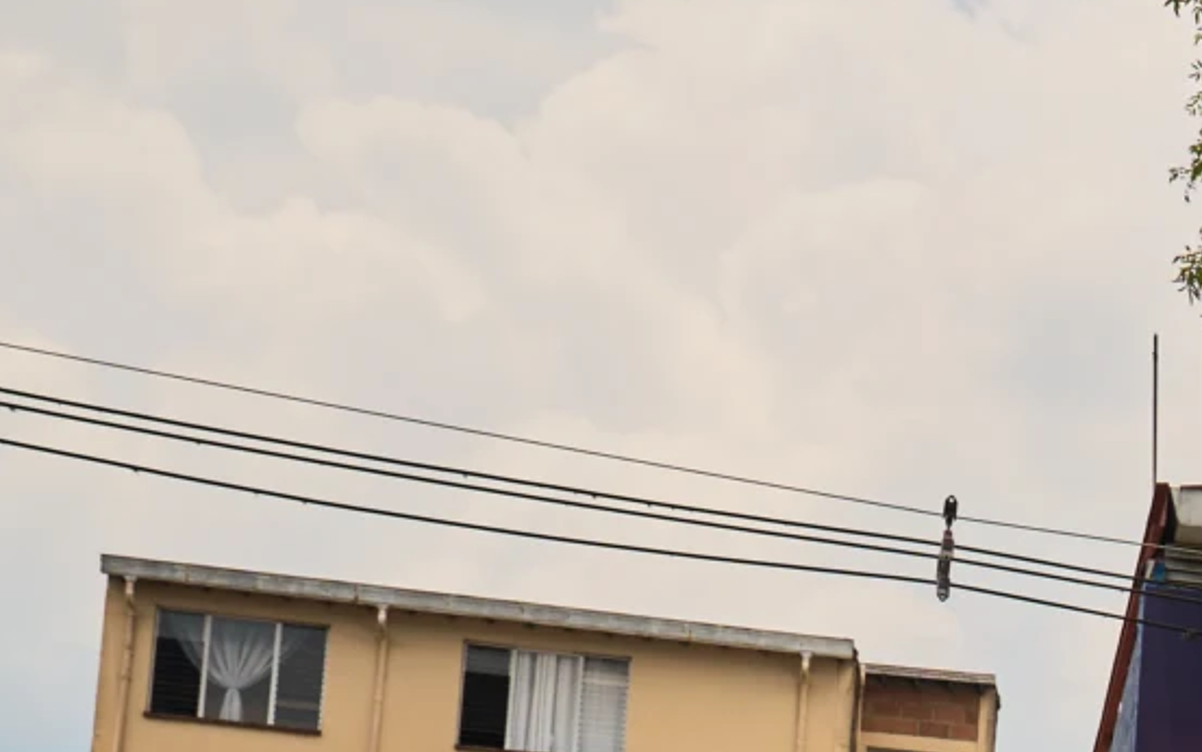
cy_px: 1375
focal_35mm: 118
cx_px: 1948
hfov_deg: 15.8
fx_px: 3867
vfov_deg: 10.4
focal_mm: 25
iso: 250
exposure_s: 1/125
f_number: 3.2
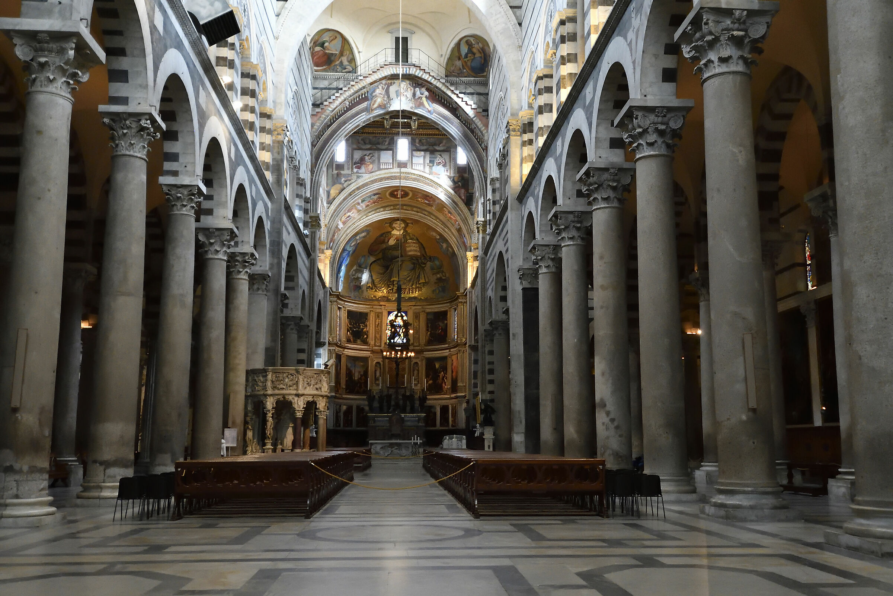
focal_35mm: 36
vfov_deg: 36.9
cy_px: 298
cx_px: 446
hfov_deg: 53.1
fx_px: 893
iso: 4000
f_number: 4
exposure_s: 1/25
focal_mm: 24
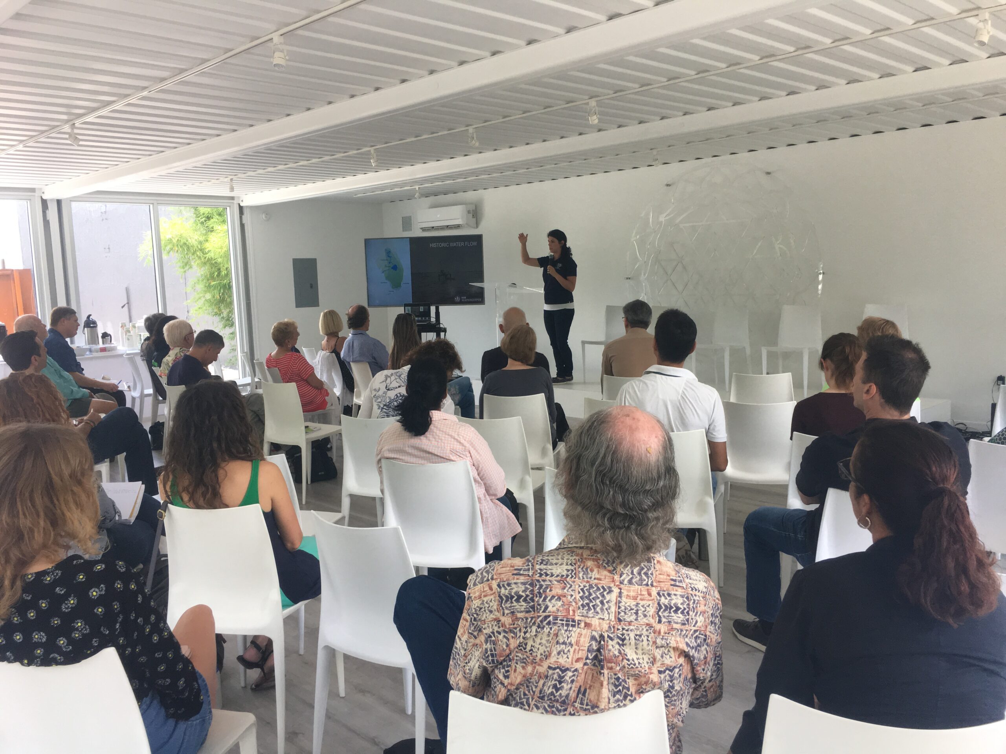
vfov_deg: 48.2
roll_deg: +2.0
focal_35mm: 29
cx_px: 503
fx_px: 843
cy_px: 377
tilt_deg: -6.8
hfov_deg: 61.7
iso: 40
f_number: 2.2
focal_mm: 4.15
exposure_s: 1/120
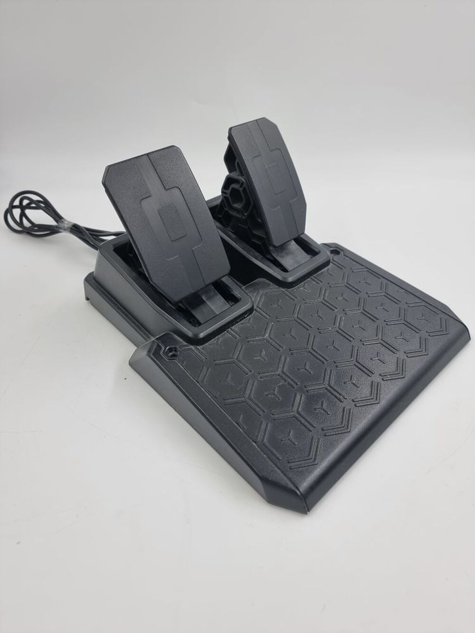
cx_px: 238
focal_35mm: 24
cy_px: 316
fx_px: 439
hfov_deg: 56.8
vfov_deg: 71.6
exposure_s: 1/100
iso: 50
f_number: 1.8
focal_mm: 6.7
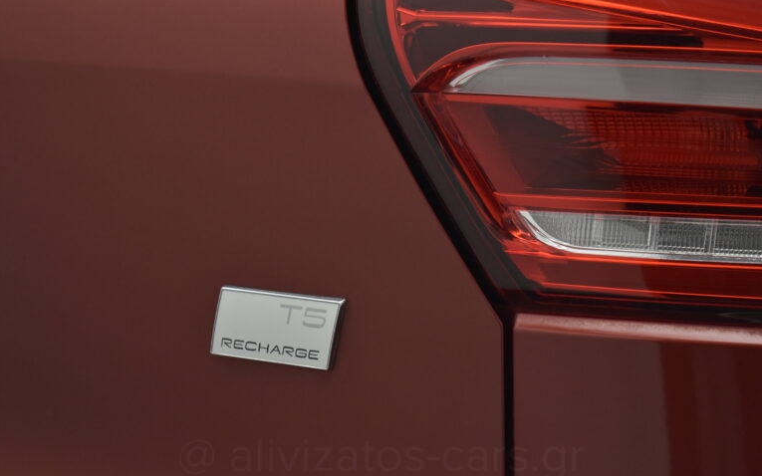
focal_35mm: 85
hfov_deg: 24.5
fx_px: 1755
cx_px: 381
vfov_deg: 15.5
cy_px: 238
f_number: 5.6
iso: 1600
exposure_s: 1/125
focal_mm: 55
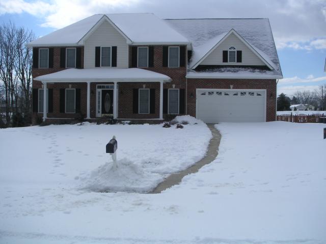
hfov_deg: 49.0
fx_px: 358
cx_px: 163
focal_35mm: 38
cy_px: 122
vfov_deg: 37.7
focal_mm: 6
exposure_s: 1/350
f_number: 6.7
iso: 50
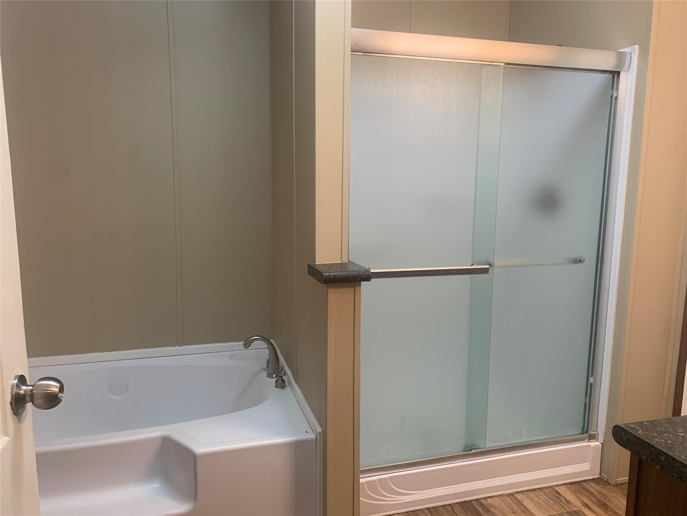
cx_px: 344
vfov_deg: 53.1
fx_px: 516
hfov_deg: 67.3
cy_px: 258
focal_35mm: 26
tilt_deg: -9.0
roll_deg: -0.7
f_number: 1.8
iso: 100
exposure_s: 1/60
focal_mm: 4.25
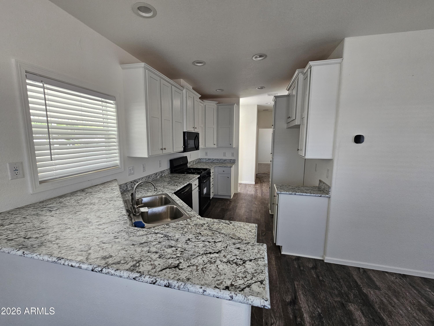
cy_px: 163
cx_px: 217
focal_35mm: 13
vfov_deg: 89.9
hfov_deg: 106.2
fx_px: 163
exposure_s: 1/60
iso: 100
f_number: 2.2
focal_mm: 2.2
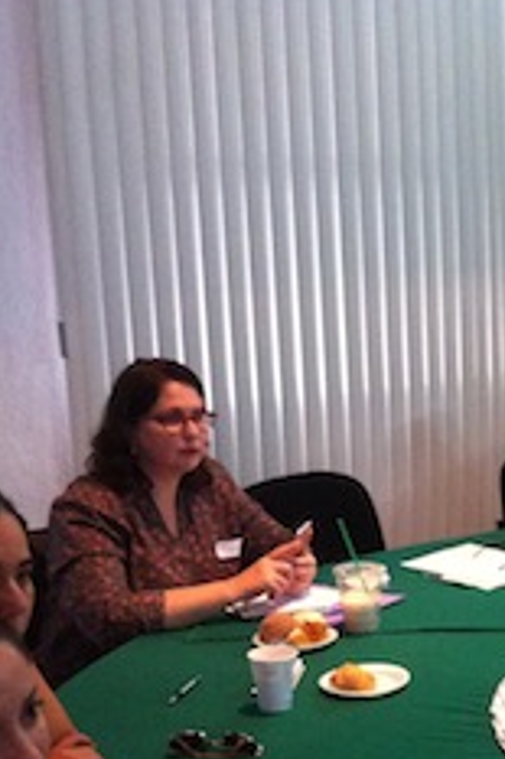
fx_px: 1644
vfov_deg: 25.8
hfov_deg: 16.6
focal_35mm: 78
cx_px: 632
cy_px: 546
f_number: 2.8
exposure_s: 1/15
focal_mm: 3.85
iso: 400
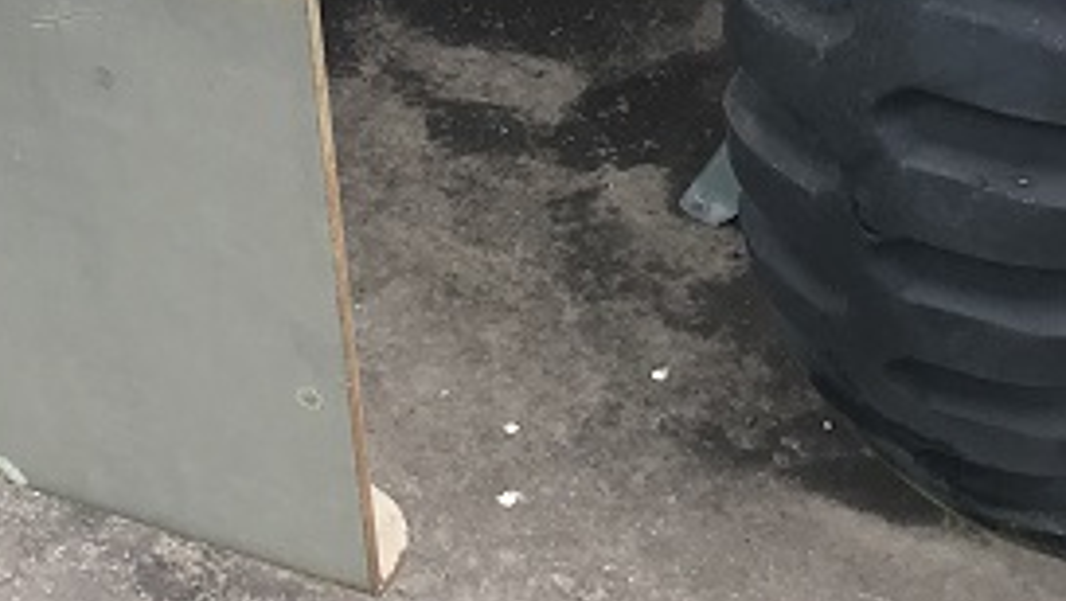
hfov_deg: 23.2
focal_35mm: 90
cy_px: -252
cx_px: 146
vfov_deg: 12.9
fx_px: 2546
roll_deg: +5.4
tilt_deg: -27.2
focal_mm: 3.99
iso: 20
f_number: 1.8
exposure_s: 1/332
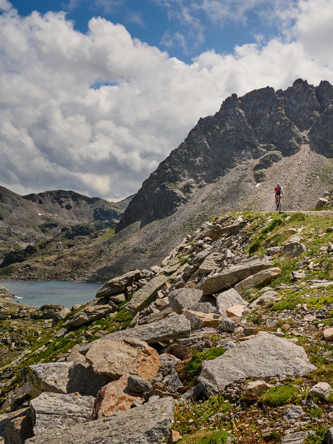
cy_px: 225
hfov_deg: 30.6
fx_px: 603
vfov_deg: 40.4
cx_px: 222
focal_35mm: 47
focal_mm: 32
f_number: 11
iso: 800
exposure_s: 1/1600
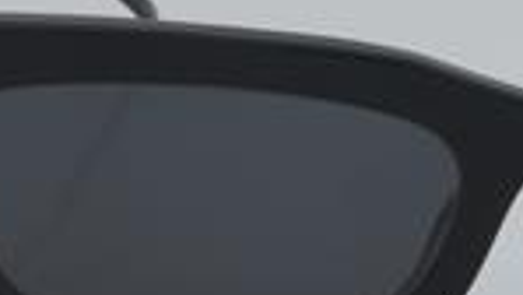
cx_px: 551
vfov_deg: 5.2
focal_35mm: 232
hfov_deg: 9.2
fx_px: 3225
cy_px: 197
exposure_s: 1/4
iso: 100
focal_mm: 55
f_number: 32
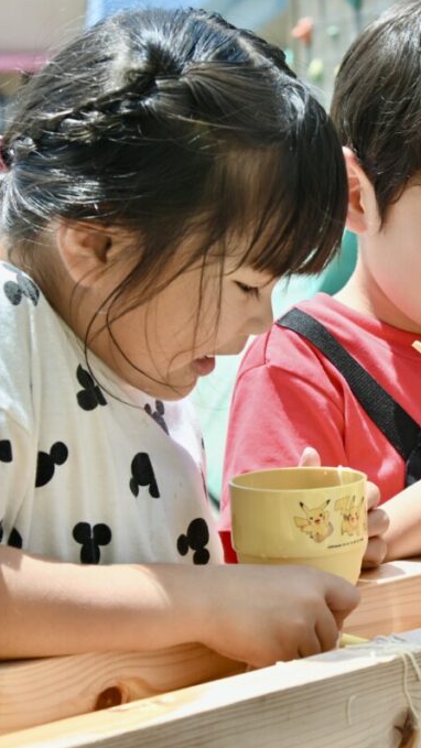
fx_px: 2163
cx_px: 465
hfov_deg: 11.0
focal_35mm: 109
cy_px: 374
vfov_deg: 19.6
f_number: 5.6
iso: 125
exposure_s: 1/250
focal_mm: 46
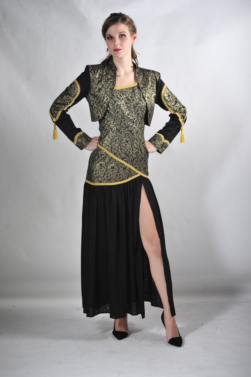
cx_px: 126
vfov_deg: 28.9
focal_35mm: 70
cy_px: 188
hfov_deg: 19.4
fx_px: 733
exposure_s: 1/200
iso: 400
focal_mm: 70
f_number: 4.5
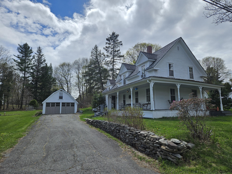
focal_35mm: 23
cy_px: 87
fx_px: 154
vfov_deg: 58.9
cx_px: 116
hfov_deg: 73.9
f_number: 1.8
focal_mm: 5.4
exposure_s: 1/3309
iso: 25
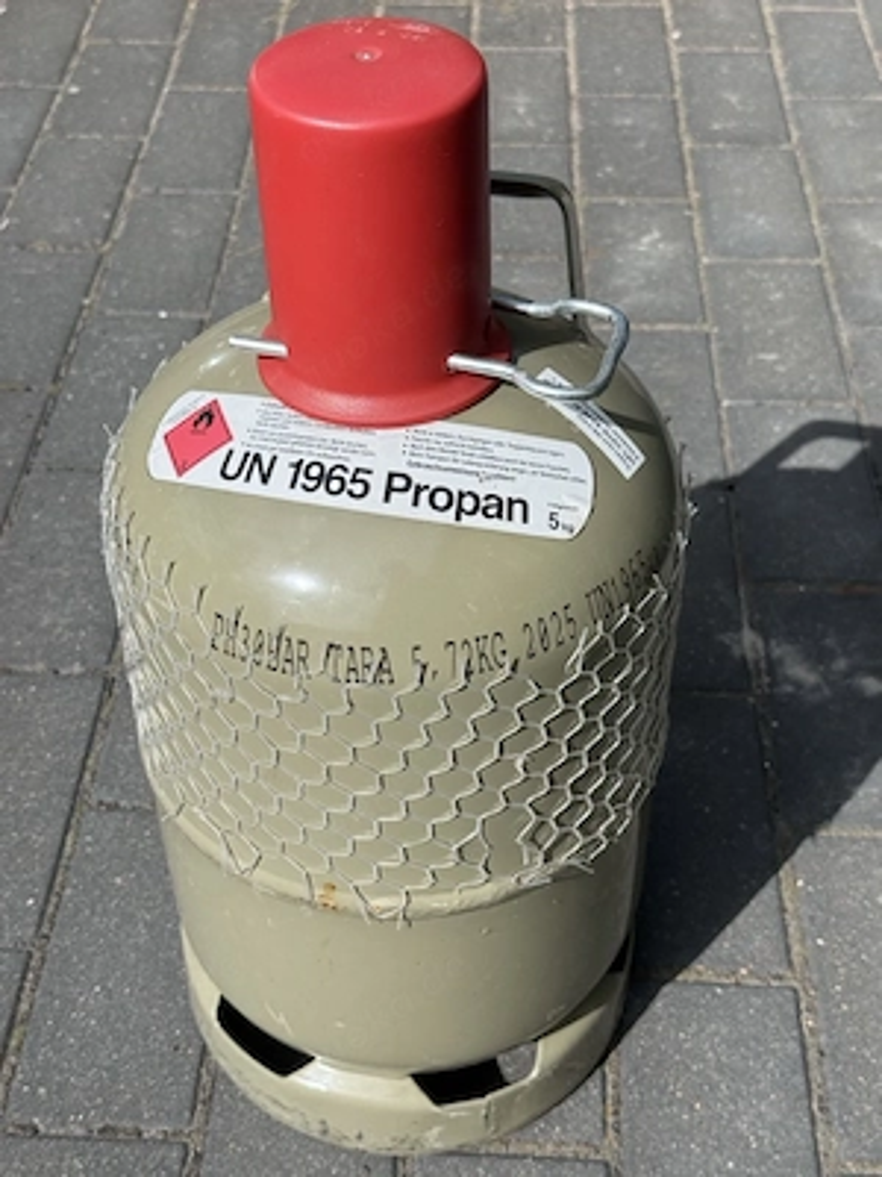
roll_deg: -0.4
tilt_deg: -43.0
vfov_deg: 39.7
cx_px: 441
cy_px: 588
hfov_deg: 30.3
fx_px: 1631
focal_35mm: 48
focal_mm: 6.76
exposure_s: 1/7143
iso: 64
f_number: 1.78
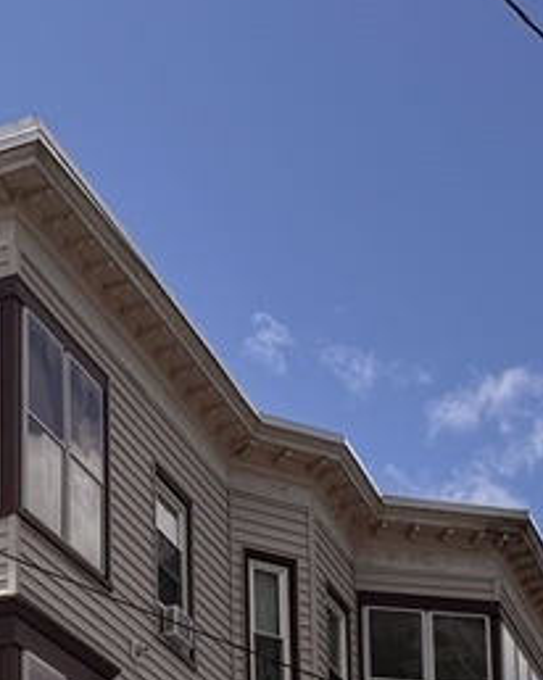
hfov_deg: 16.2
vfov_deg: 18.7
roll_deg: -0.4
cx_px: -3
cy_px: 949
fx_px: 1870
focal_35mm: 93
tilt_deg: +11.1
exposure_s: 1/5348
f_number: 1.78
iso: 80
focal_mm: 6.76
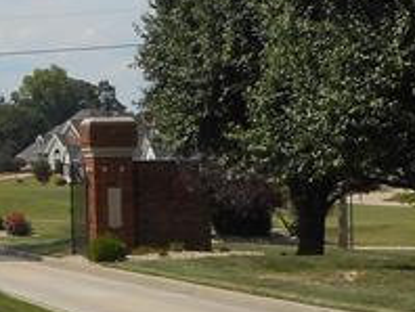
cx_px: -237
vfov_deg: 11.5
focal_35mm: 129
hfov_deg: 14.1
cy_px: 105
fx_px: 1548
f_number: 3.7
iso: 80
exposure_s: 1/1000
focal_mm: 4.5
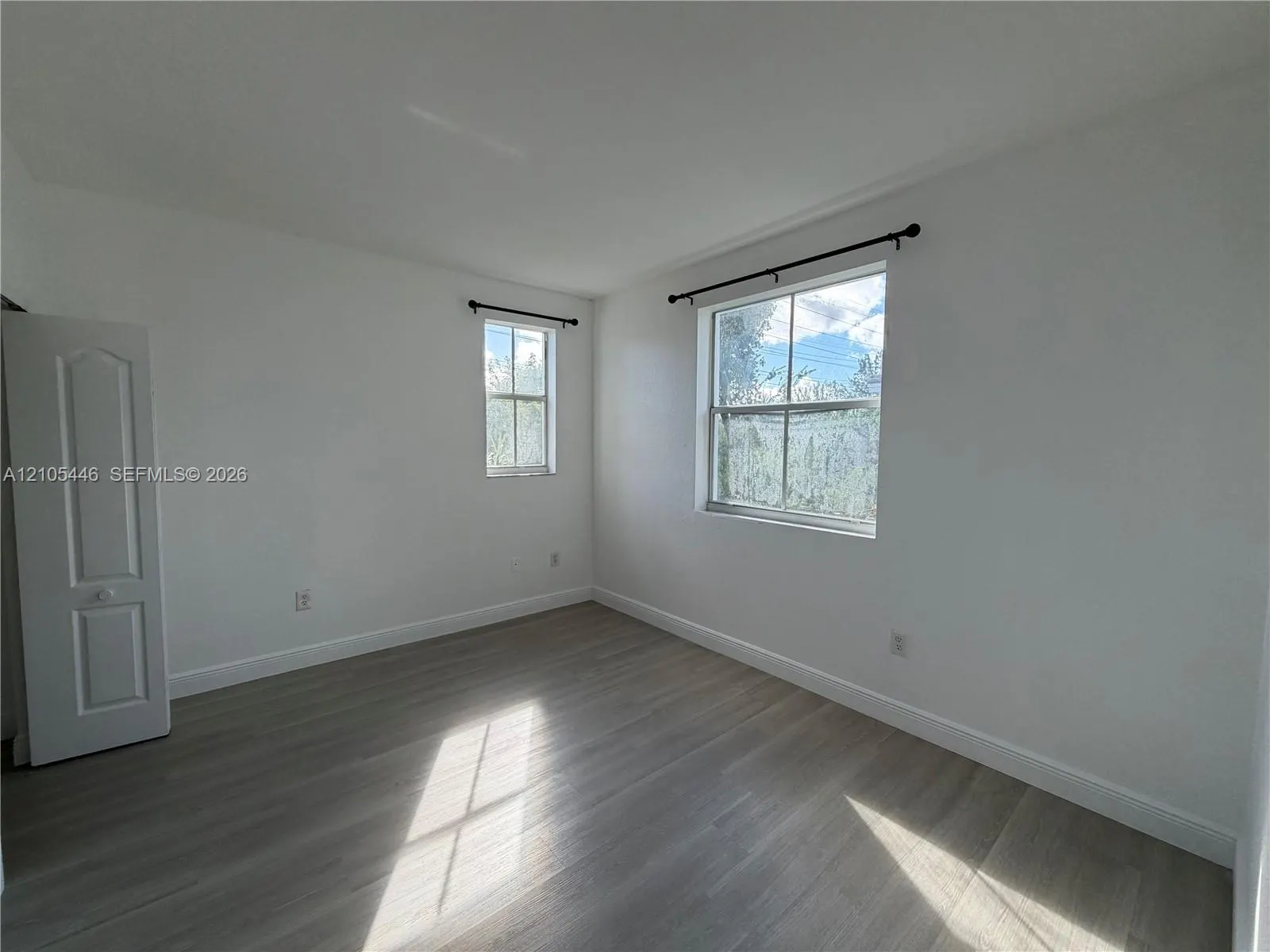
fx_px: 514
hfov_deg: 102.1
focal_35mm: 14
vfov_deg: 85.7
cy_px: 476
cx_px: 635
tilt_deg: -4.2
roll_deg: -0.8
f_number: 2.2
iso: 64
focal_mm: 2.22
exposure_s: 1/210
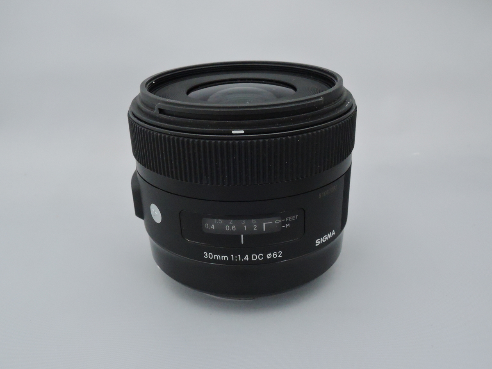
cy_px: 184
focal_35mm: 35
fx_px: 497
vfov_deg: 40.7
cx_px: 246
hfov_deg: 52.6
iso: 1600
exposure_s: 1/125
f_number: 5.6
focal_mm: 7.5
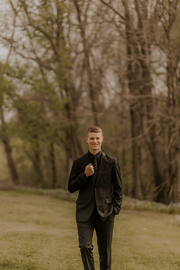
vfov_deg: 23.9
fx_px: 637
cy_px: 135
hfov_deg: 16.1
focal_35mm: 85
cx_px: 90
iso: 160
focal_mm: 85
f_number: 1.4
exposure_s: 1/3200
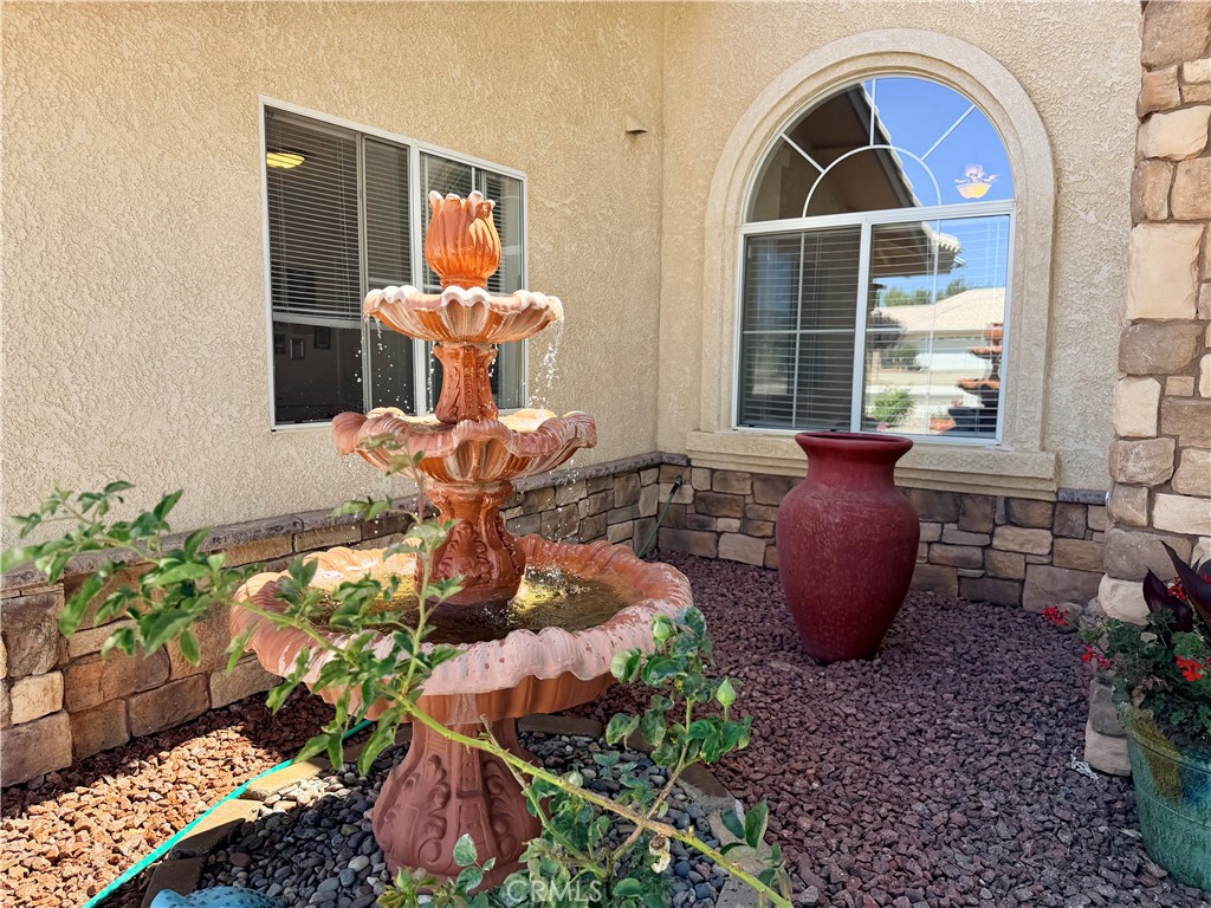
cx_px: 606
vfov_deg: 56.8
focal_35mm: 24
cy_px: 454
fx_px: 840
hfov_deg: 71.6
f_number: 1.78
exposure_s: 1/1139
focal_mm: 6.76
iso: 80
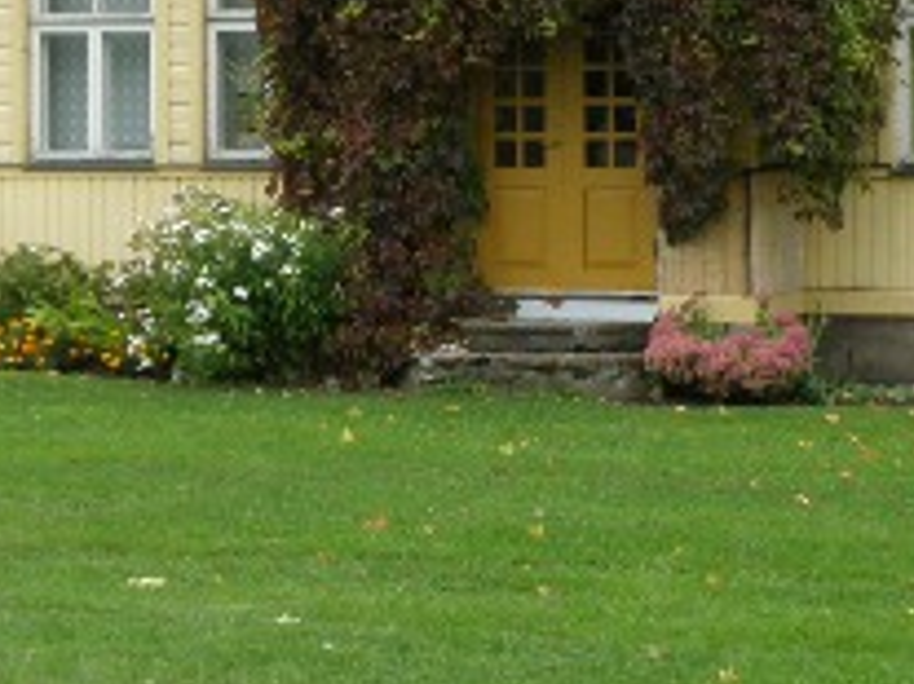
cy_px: 26
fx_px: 3510
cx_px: 601
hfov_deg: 14.8
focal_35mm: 133
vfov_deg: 11.0
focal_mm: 7.68
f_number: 3.3
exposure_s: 1/80
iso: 100
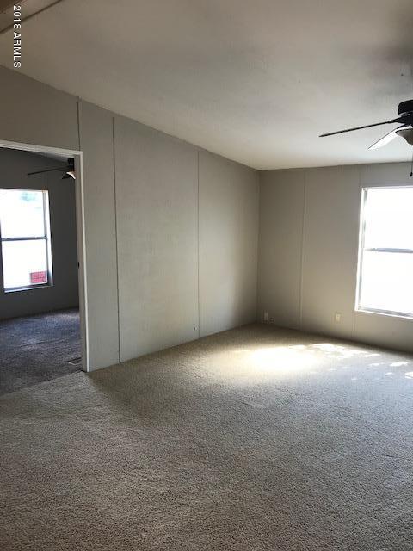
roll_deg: -0.3
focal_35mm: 28
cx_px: 206
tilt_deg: -6.6
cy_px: 276
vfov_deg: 63.4
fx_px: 445
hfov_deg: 49.7
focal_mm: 3.99
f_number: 1.8
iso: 20
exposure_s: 1/40
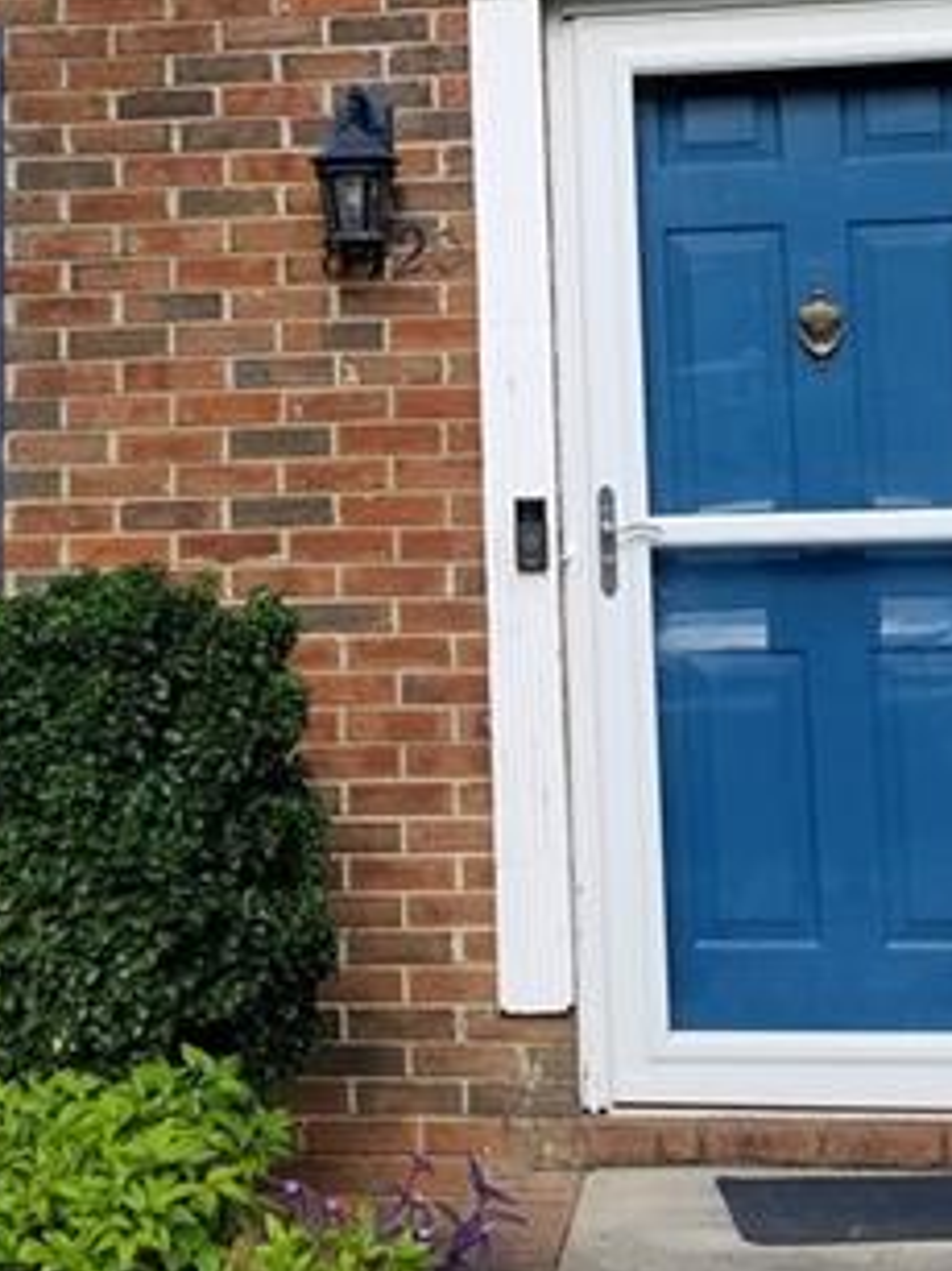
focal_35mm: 65
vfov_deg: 28.9
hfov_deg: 22.6
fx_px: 2385
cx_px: 401
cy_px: 186
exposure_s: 1/844
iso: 50
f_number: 1.7
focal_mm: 4.25
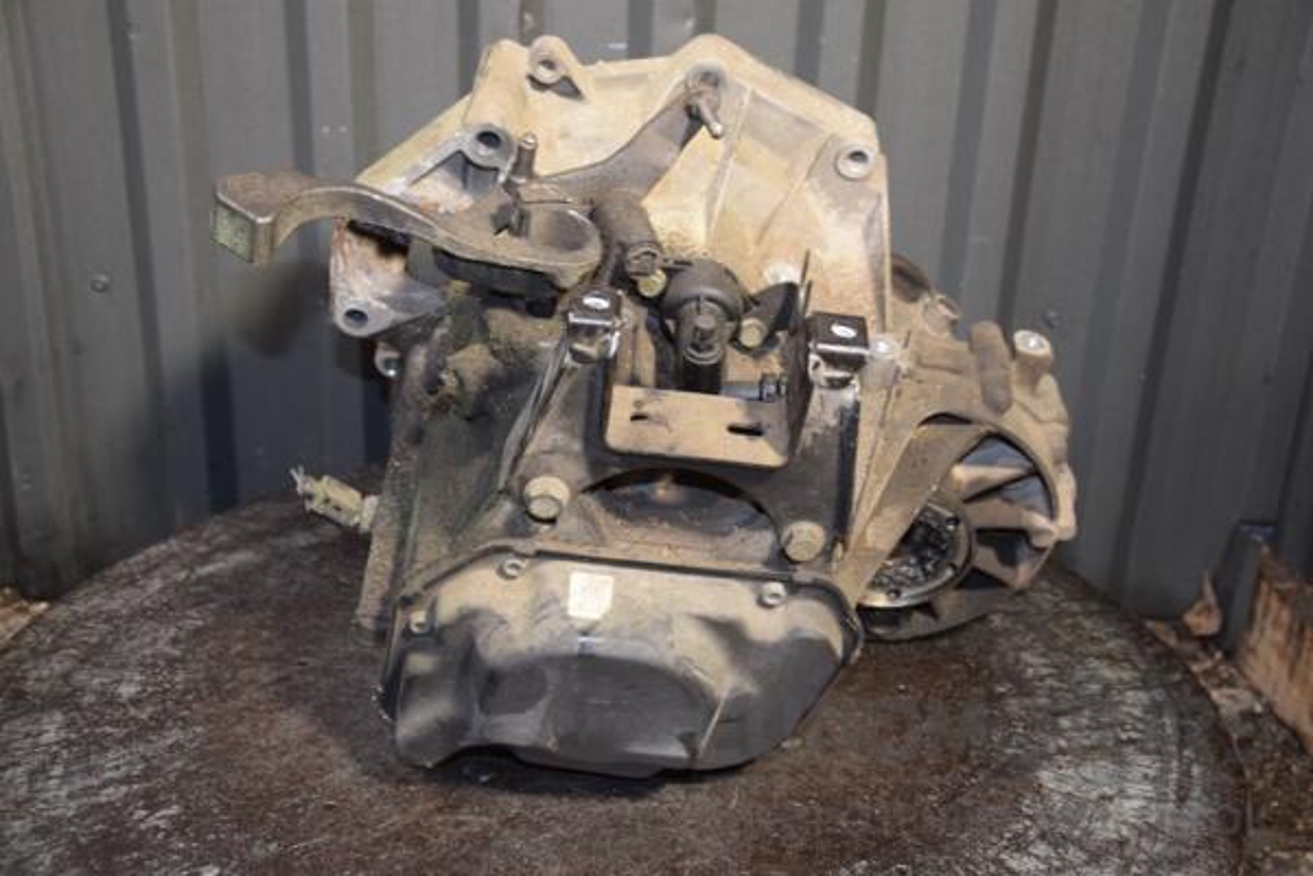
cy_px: 438
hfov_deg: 43.6
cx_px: 656
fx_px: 1641
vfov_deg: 29.9
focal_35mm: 45
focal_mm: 30
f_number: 5
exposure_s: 1/80
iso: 800
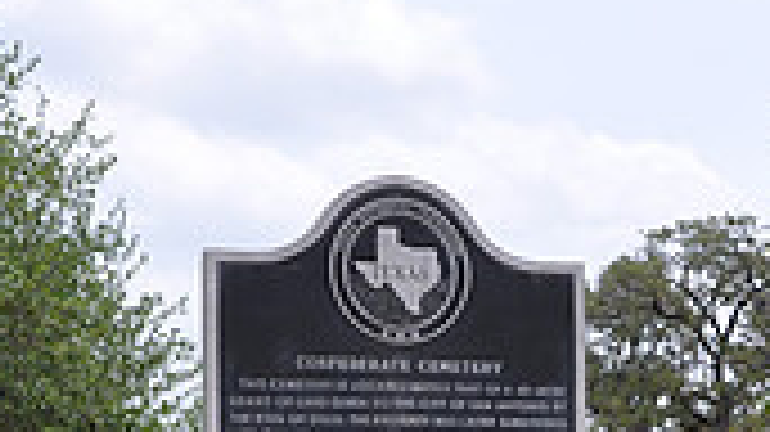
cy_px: 583
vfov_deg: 10.6
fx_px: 2281
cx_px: 414
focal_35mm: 112
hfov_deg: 19.2
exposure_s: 1/250
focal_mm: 21
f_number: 8
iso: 200
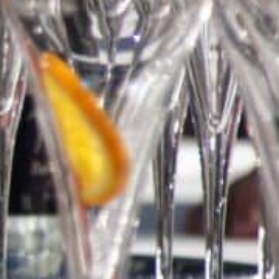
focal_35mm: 1451
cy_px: 67
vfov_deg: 1.2
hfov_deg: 1.2
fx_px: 13231
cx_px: -372
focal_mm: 200
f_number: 6.3
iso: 100
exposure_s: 1/320
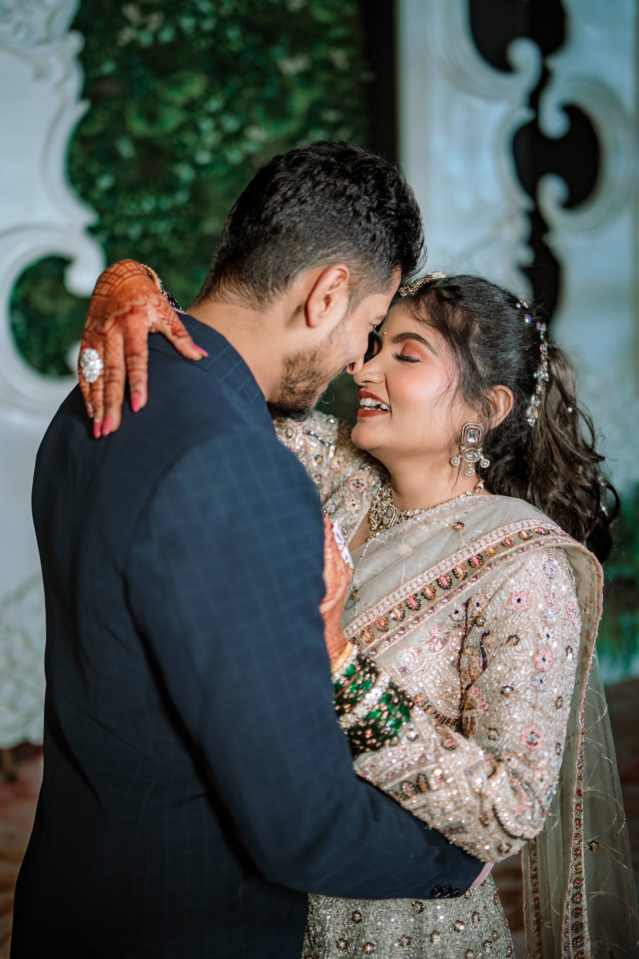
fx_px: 932
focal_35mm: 35
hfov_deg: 37.9
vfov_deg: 54.4
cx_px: 320
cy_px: 480
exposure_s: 1/400
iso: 500
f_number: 1.4
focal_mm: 35
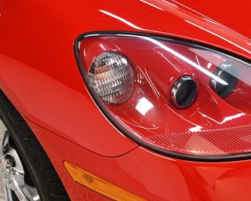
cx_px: 208
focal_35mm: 75
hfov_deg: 24.9
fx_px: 557
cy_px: 165
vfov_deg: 20.2
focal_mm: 27
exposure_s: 1/125
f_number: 4
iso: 2500
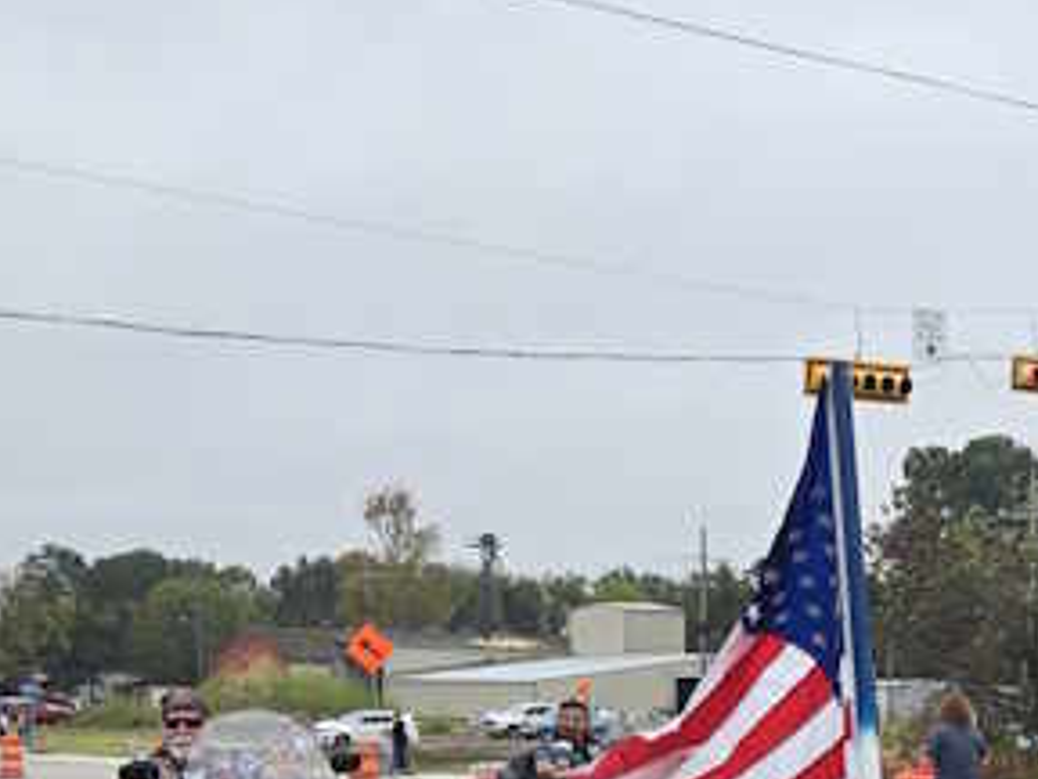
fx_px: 2399
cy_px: 992
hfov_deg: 23.6
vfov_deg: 17.4
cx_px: 984
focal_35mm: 80
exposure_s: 1/512
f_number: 1.8
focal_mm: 5.4
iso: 25
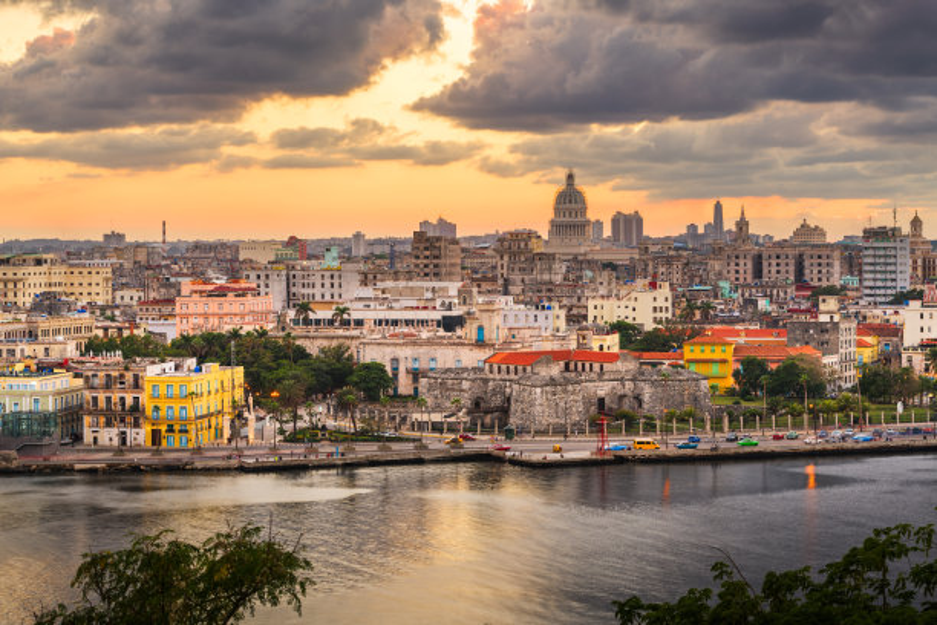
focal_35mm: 86
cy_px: 312
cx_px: 468
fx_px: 2238
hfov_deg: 23.6
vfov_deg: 15.9
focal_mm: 86
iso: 64
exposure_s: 6
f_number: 11
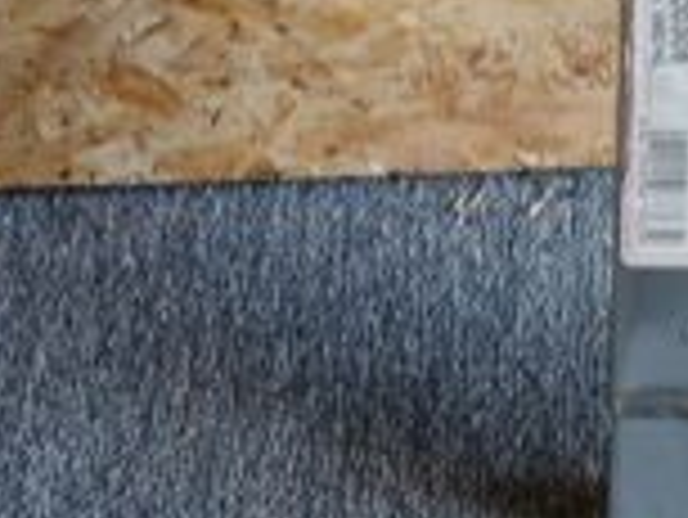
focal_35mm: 85
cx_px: 773
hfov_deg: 21.7
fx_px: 1691
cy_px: -70
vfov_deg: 16.8
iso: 160
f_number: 1.8
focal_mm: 3.98
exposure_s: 1/50
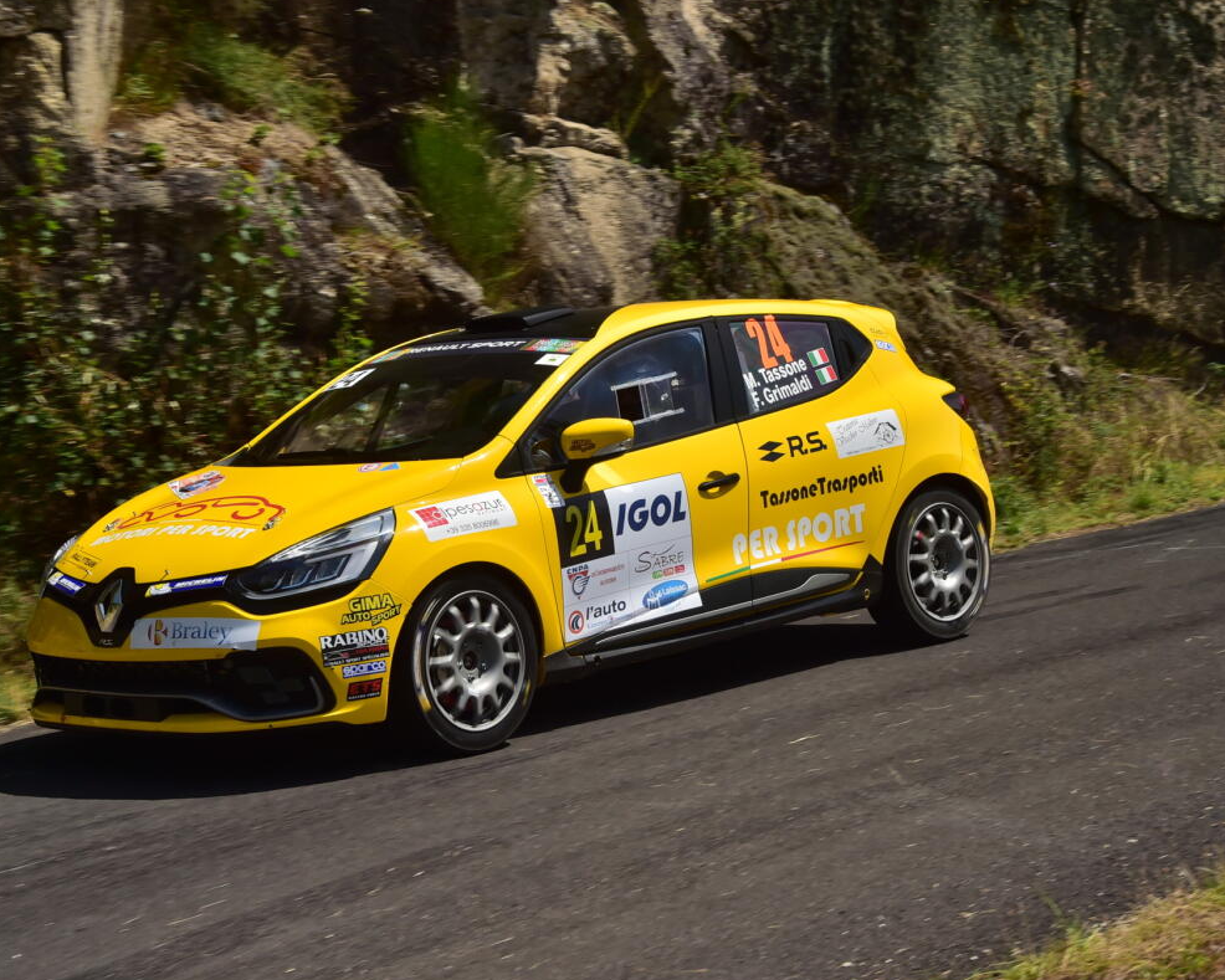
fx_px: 3227
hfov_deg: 21.5
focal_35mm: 89
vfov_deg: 17.3
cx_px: 562
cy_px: 489
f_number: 14
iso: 500
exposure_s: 1/400
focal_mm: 78
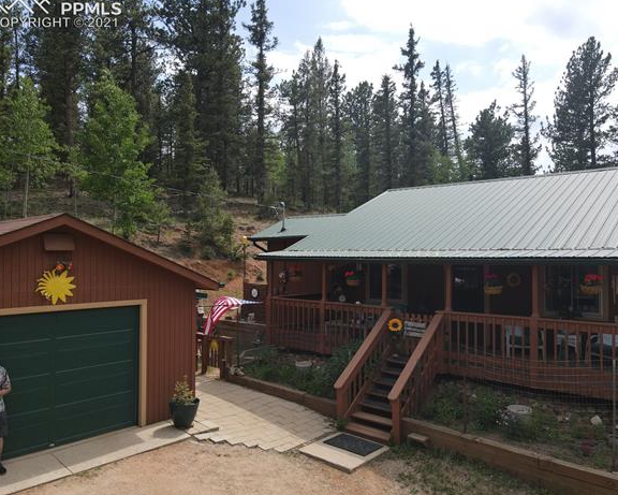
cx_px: 330
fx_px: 476
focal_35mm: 26
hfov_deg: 65.9
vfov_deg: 54.9
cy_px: 248
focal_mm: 4.5
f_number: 2.8
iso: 100
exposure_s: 1/125
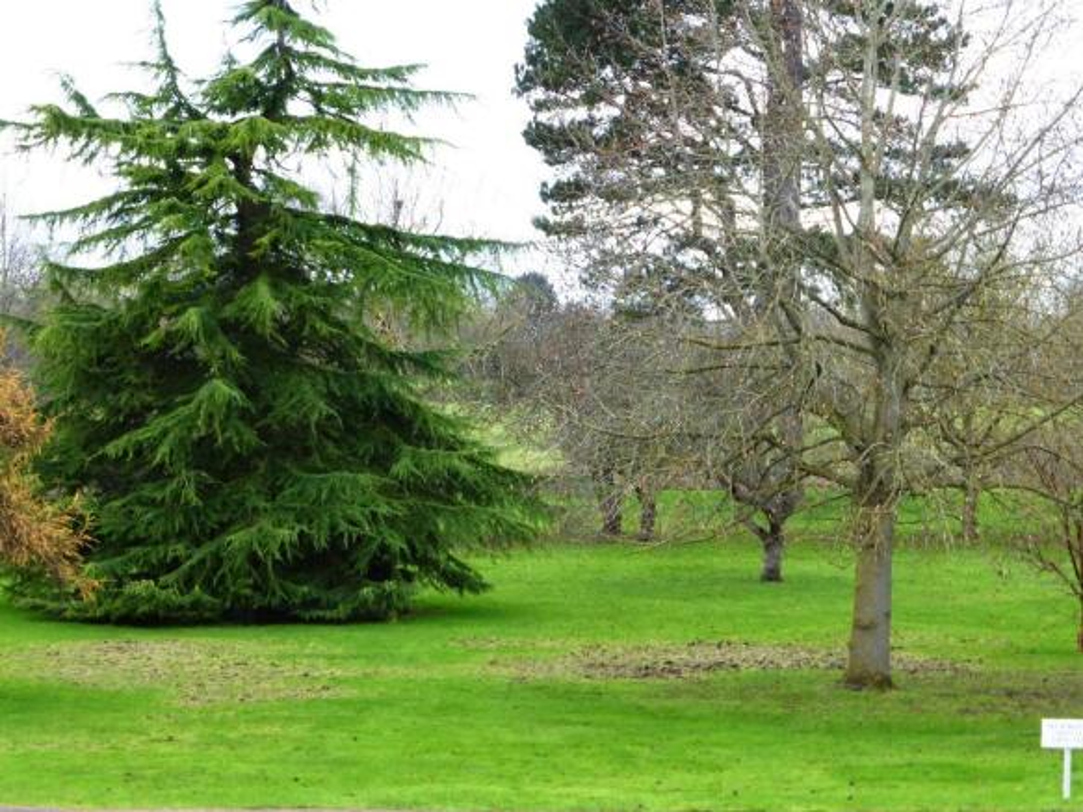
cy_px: 406
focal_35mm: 122
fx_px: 3816
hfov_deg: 16.2
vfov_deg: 12.1
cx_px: 542
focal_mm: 21.8
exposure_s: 1/80
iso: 400
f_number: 5.4
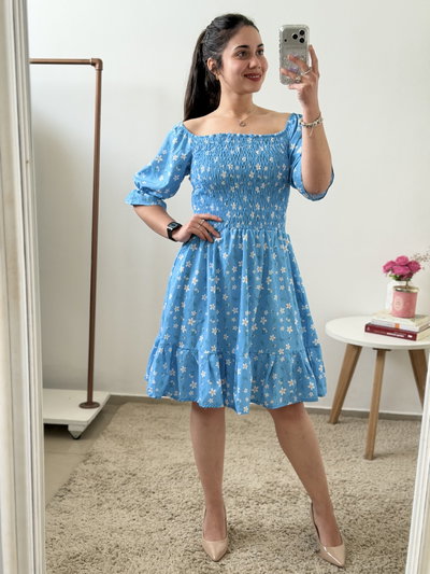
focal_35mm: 48
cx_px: 215
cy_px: 287
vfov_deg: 39.6
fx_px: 795
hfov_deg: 30.3
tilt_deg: -24.6
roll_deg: -1.1
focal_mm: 6.76
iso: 100
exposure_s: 1/119
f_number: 1.78
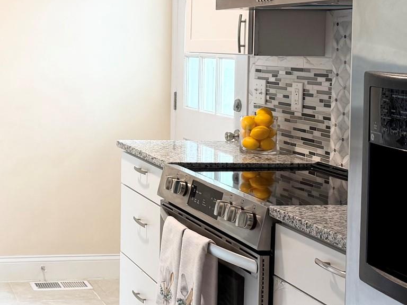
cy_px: 54
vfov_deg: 22.6
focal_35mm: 64
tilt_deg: -1.1
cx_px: -25
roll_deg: -0.5
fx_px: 752
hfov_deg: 27.9
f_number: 1.78
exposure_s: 1/60
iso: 125
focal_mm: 6.76
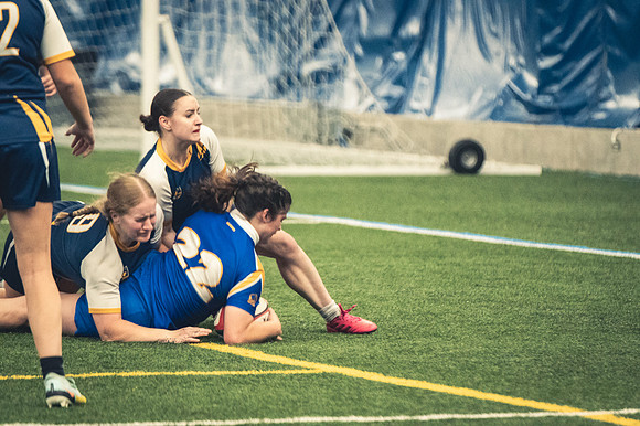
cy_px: 213
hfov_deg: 6.9
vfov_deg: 4.6
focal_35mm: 300
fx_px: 5330
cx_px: 320
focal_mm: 200
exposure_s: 1/500
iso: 12800
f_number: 2.8
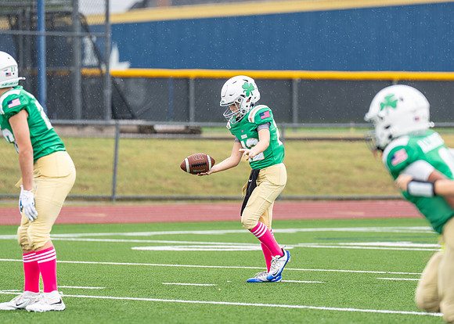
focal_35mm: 409
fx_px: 5269
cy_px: 170
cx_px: 266
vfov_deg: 3.5
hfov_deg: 4.9
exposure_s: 1/1000
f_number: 2.8
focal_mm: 200
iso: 320
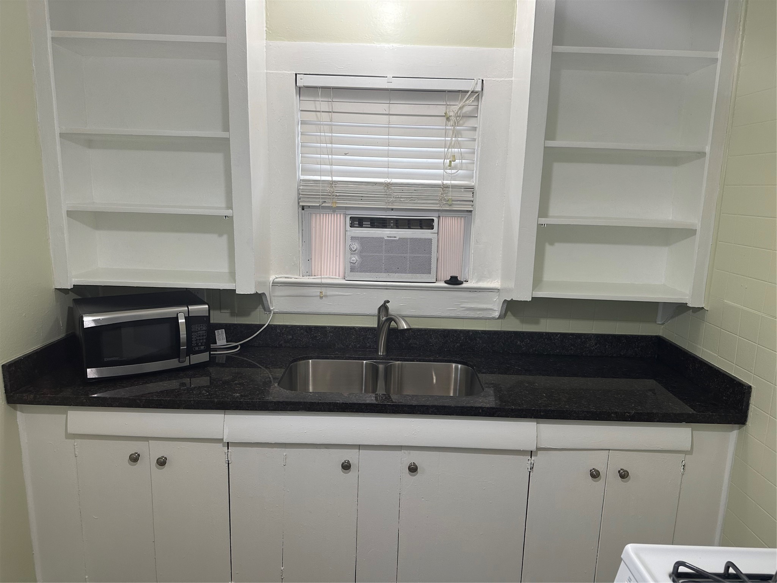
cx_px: 388
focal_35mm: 24
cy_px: 292
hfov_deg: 71.6
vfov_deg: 56.8
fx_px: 539
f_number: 1.78
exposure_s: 1/120
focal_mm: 6.86
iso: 125
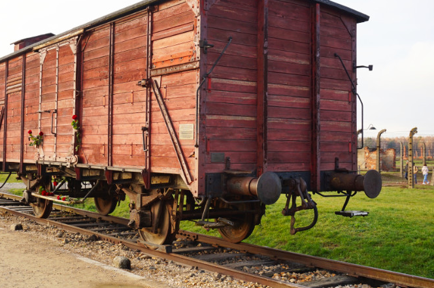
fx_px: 566
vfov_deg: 28.5
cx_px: 185
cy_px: 119
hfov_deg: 41.9
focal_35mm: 47
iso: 100
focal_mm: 26
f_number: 6.3
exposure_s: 1/60
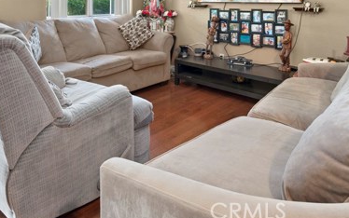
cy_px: 1
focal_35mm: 29
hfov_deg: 64.5
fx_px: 276
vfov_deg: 38.4
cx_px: 157
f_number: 8
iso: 200
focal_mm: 8
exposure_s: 3.2
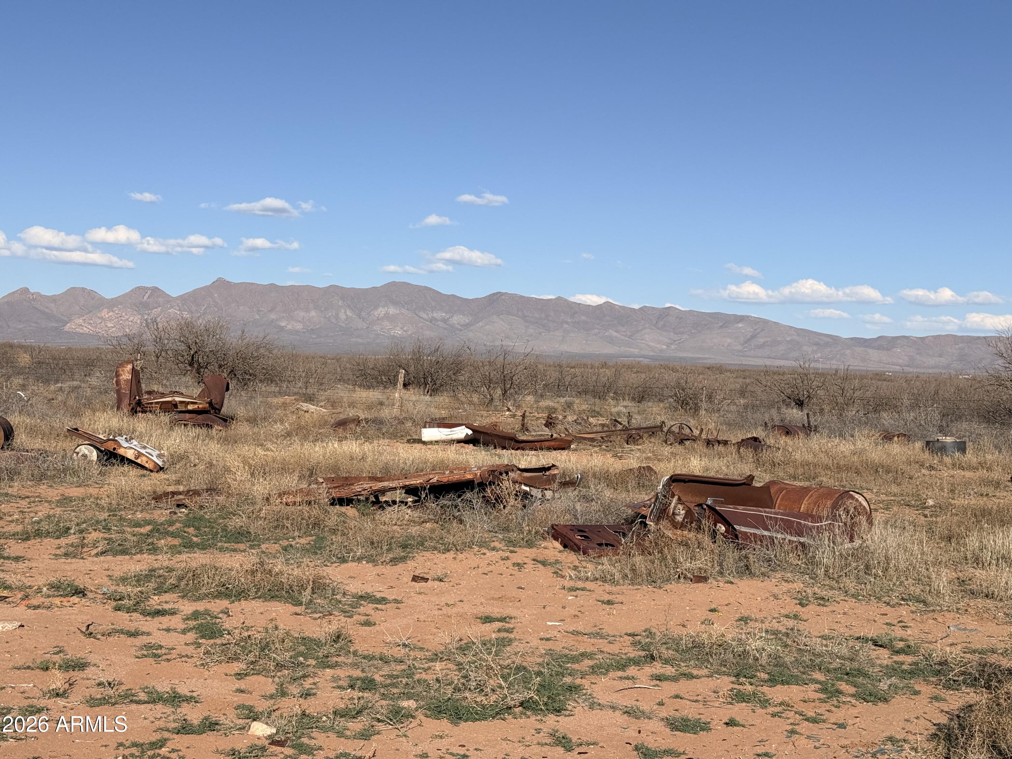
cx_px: 506
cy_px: 380
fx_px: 1403
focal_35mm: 48
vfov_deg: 30.3
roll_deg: -1.8
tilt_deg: -0.4
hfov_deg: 39.7
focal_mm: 6.76
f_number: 1.78
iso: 64
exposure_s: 1/7874
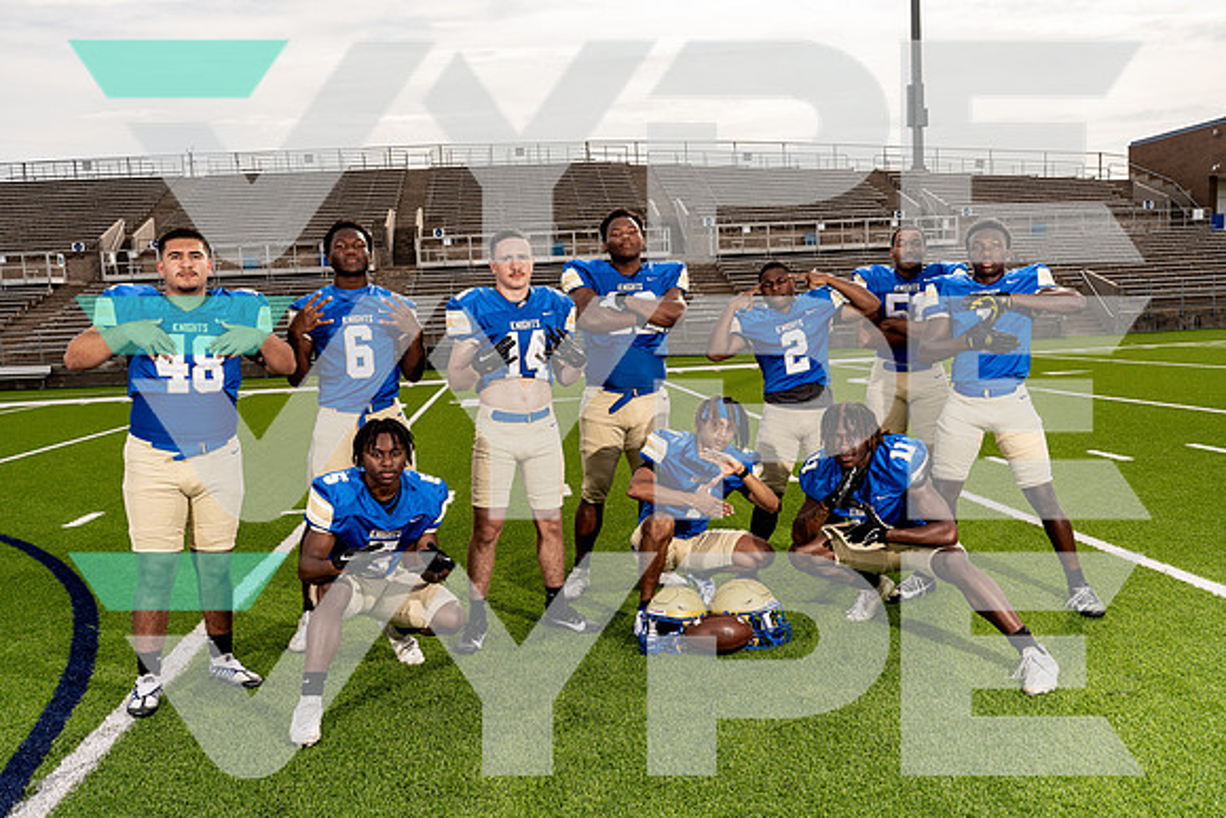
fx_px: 1090
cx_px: 613
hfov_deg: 58.7
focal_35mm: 32
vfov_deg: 41.1
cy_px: 409
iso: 100
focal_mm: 32
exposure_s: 1/250
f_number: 9
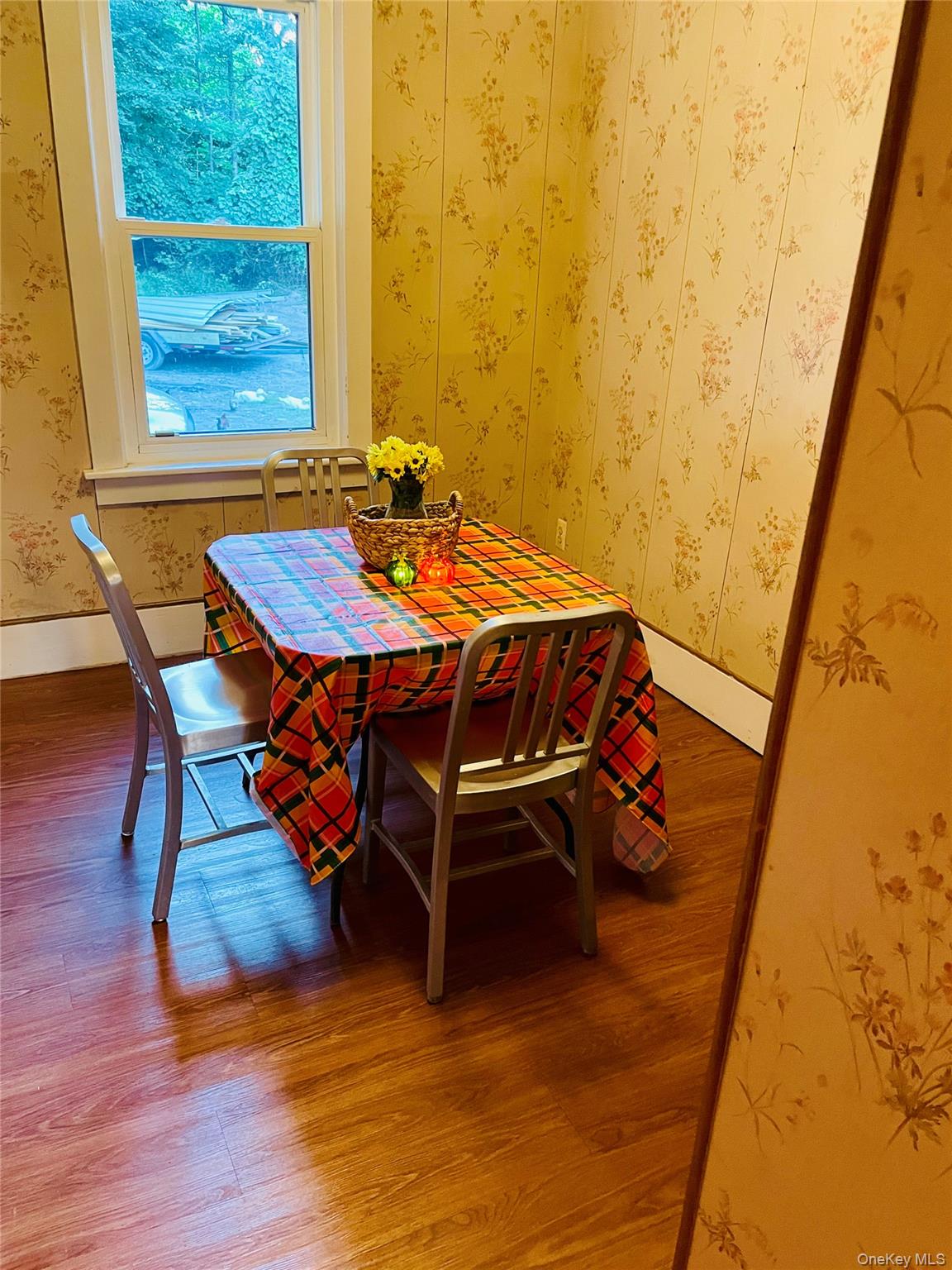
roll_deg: -4.3
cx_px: 476
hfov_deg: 53.1
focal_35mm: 26
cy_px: 635
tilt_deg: -23.6
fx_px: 953
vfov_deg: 67.3
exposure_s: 1/40
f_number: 1.6
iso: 500
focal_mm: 4.2
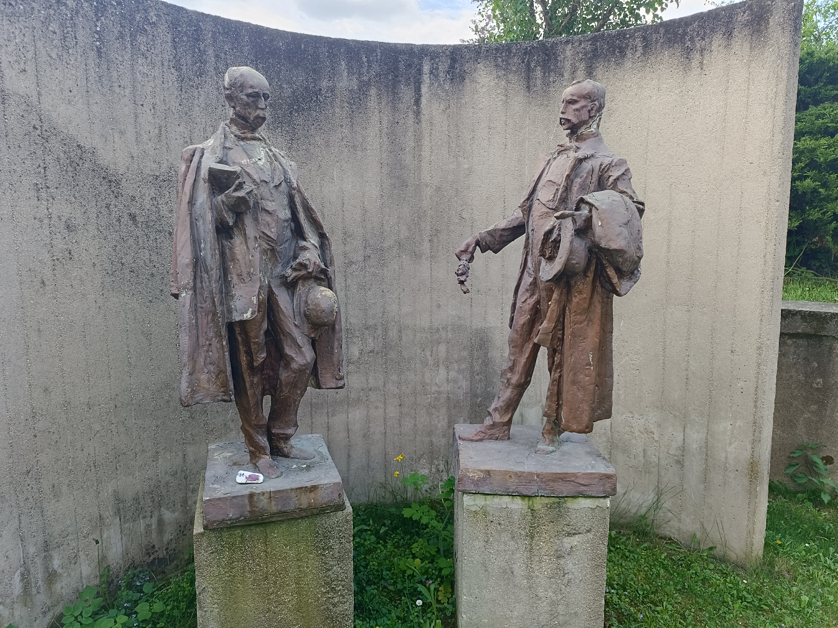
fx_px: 581
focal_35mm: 24
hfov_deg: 71.6
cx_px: 419
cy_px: 314
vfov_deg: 56.8
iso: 62
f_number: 1.65
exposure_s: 1/100
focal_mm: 6.14
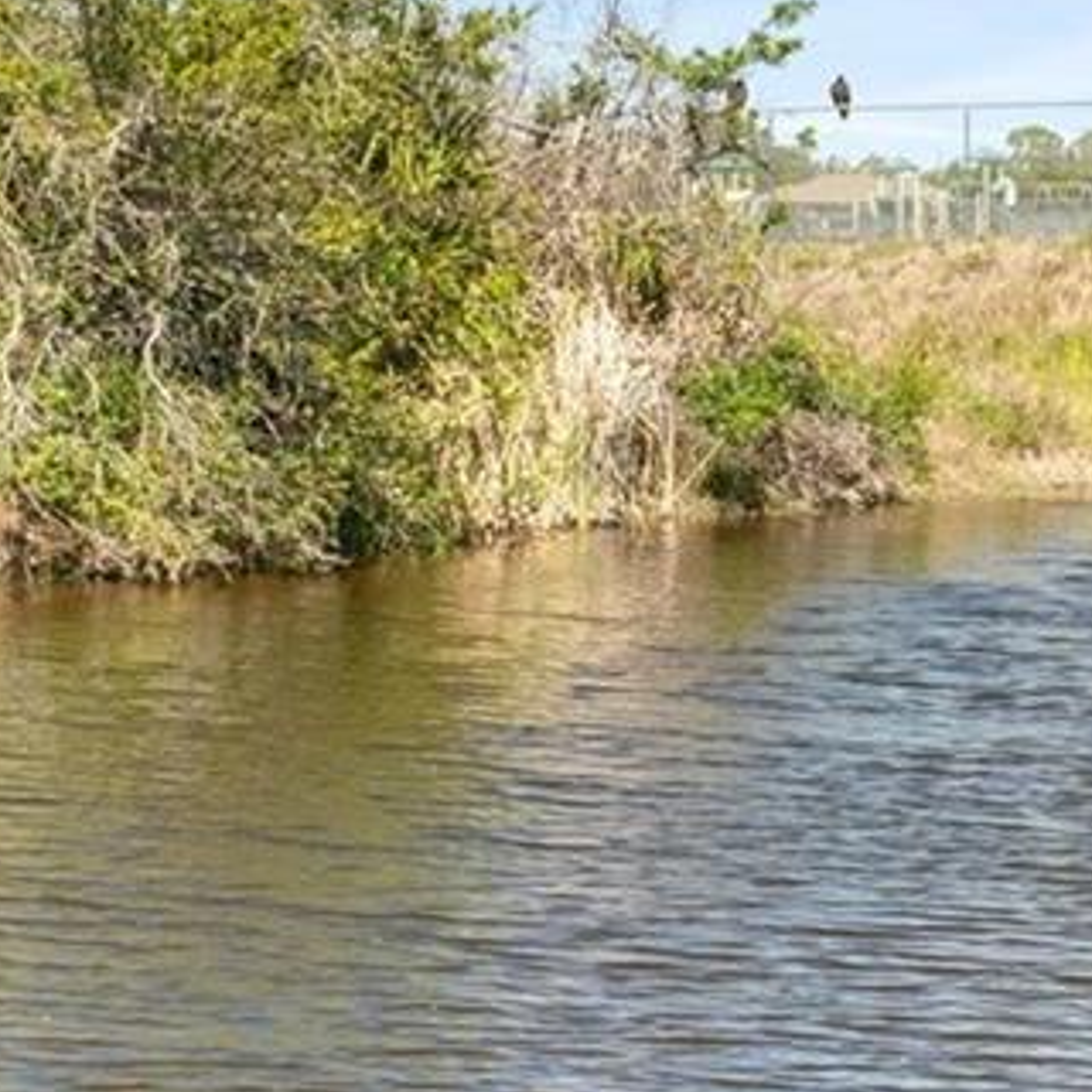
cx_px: 1147
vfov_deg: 12.1
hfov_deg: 12.0
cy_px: 628
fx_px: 5133
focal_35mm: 144
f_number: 8
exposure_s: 1/60
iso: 100
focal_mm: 22.6
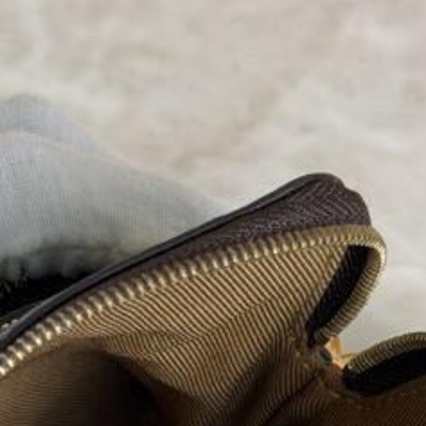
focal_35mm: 143
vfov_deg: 11.8
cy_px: 597
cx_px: 165
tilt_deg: -55.9
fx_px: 1991
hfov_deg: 12.2
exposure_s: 1/60
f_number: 1.78
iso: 80
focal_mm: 6.76
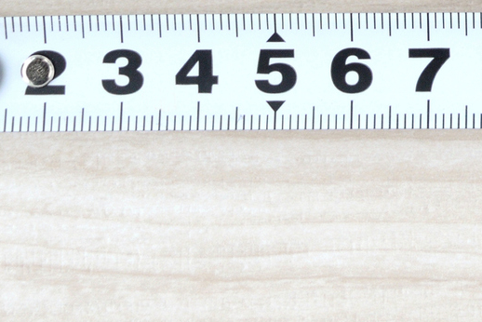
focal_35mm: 266
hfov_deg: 7.6
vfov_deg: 5.1
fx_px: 3563
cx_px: 678
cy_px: -333
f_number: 16
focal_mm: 65
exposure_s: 1/40
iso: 640
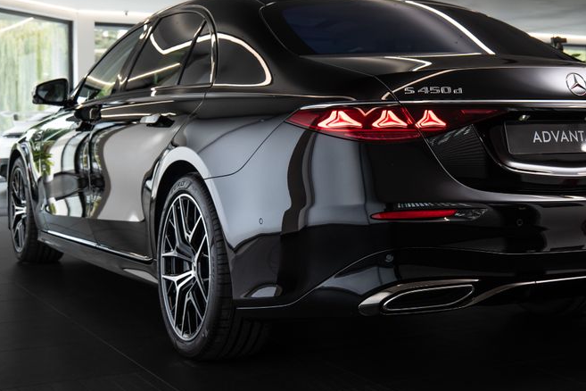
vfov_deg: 22.2
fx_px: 993
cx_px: 384
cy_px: 167
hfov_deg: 32.6
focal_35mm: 61
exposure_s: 1/50
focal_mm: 37
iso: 250
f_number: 4.6
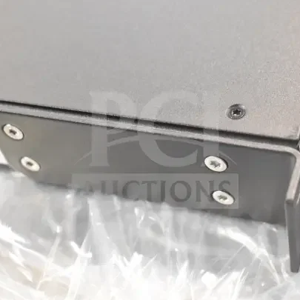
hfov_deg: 23.7
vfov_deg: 23.7
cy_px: 150
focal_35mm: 73
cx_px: 155
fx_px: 716
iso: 6400
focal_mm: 38
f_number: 5.6
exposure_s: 1/125
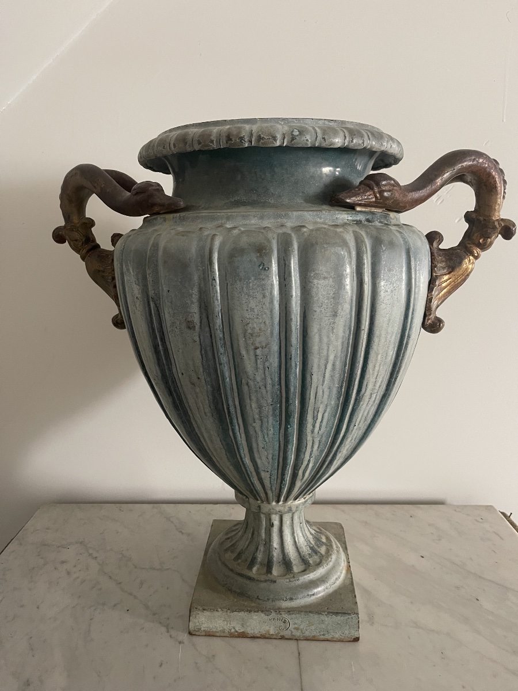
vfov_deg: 69.4
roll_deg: -0.3
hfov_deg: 54.9
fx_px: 499
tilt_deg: -9.7
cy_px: 346
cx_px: 259
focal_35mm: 25
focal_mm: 5.1
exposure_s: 1/60
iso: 400
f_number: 1.6
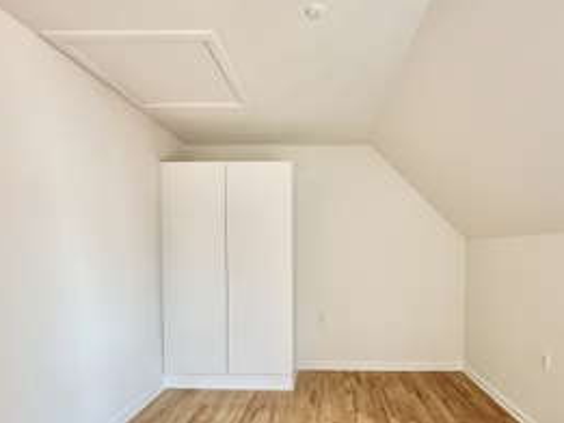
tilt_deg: -1.9
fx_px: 326
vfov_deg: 65.2
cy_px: 261
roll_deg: -0.3
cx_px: 321
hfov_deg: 81.3
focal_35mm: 20
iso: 100
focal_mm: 2.22
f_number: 2.2
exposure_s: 1/99
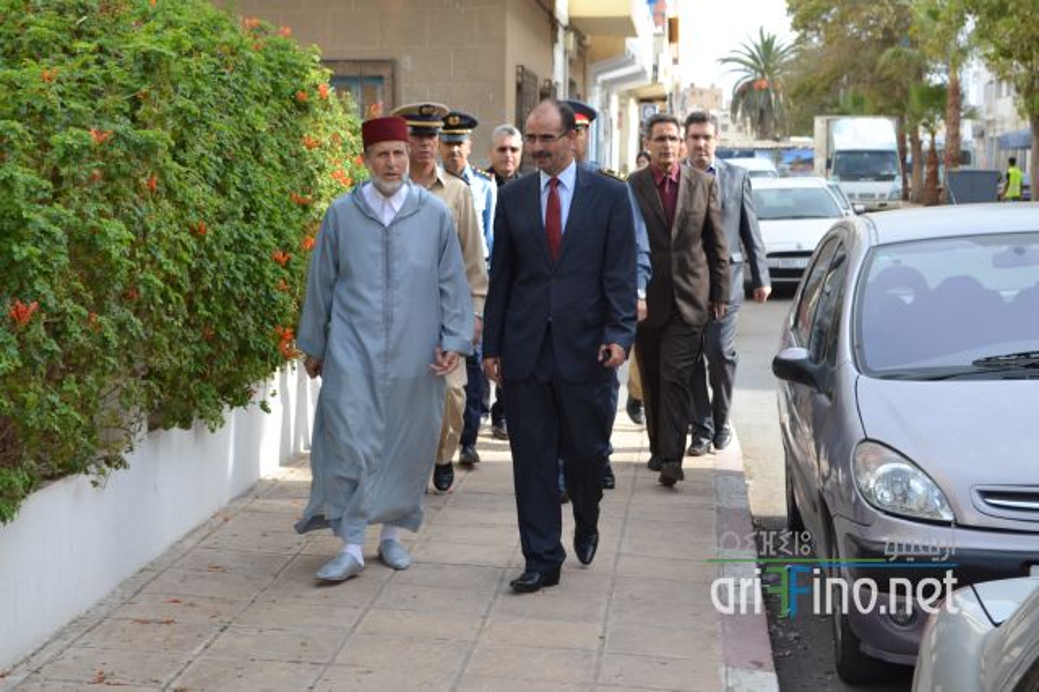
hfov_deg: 29.3
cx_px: 520
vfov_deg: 19.7
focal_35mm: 69
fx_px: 1990
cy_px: 346
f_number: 7.1
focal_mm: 46
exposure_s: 1/200
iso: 100
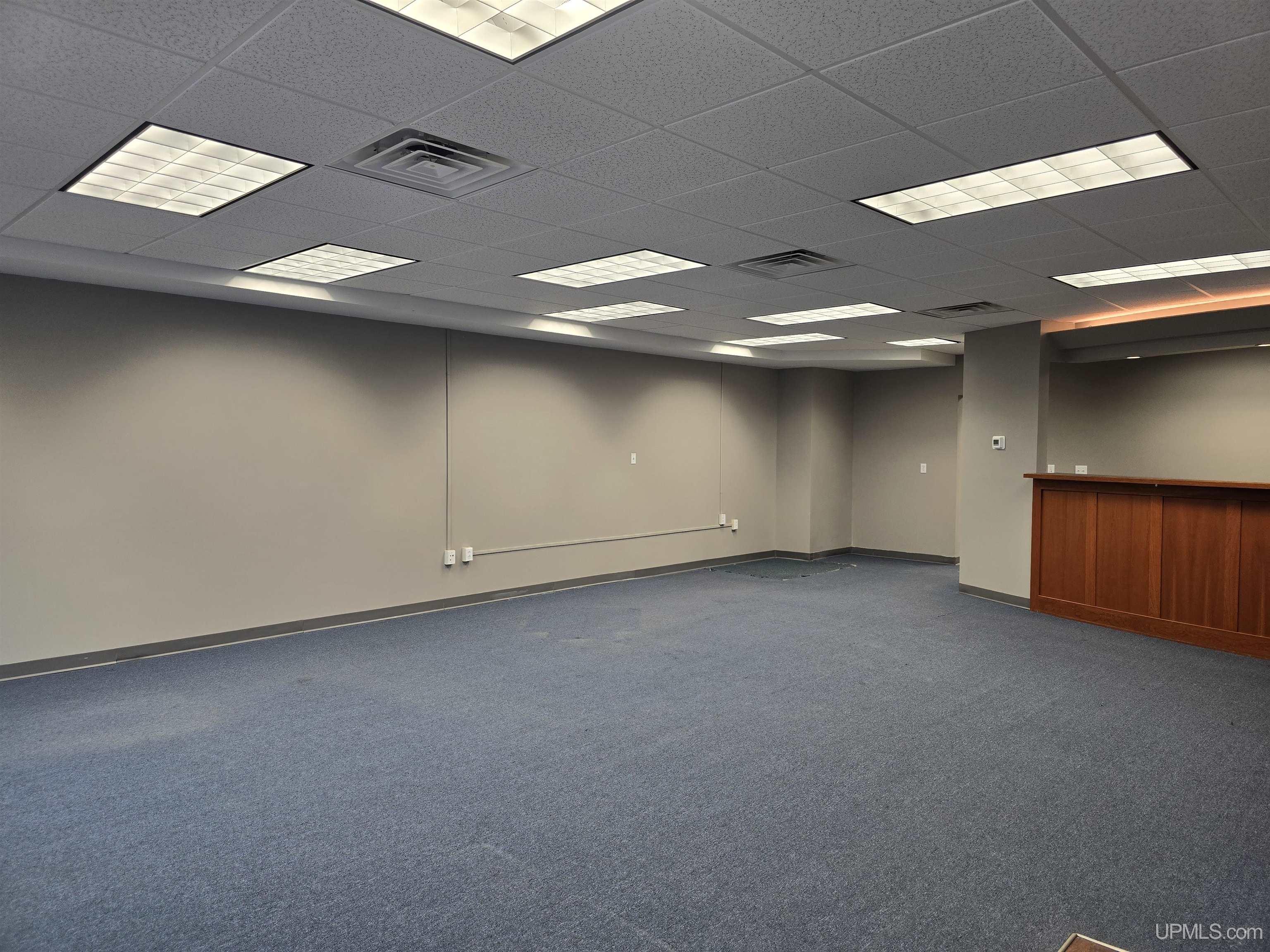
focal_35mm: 23
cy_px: 476
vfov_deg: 58.9
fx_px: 844
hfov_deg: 73.9
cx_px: 635
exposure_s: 1/120
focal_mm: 6.3
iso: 100
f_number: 1.7
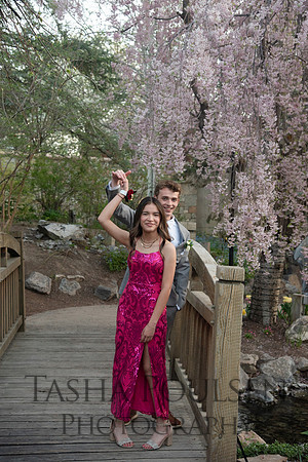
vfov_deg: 38.2
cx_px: 154
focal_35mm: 52
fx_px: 667
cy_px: 231
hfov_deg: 26.0
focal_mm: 52
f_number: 5.6
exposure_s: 1/125
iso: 800
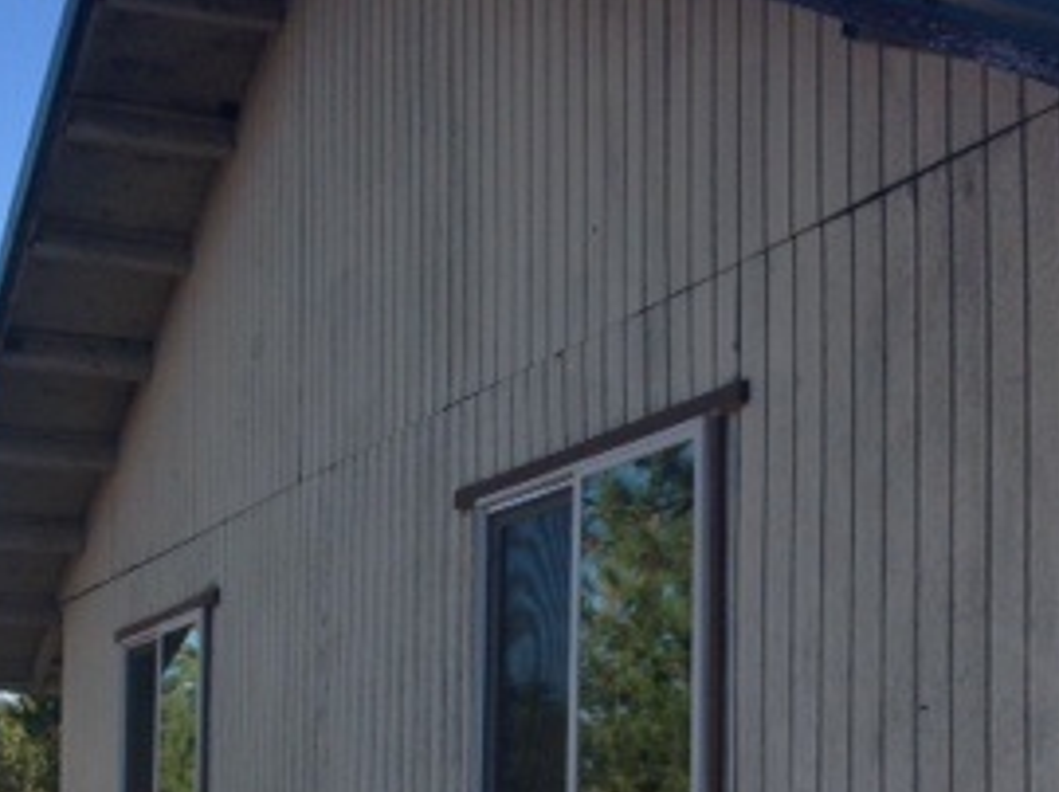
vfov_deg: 17.4
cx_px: 451
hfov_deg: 23.6
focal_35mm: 83
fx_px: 2537
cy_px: 749
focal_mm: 4.28
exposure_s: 1/431
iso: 50
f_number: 2.4
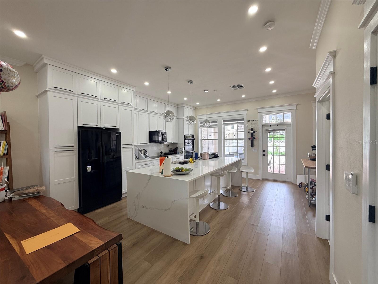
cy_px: 142
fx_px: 153
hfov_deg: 102.1
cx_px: 189
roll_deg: +1.1
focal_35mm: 14
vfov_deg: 85.7
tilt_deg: -1.1
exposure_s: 1/99
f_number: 2.2
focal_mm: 2.22
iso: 64
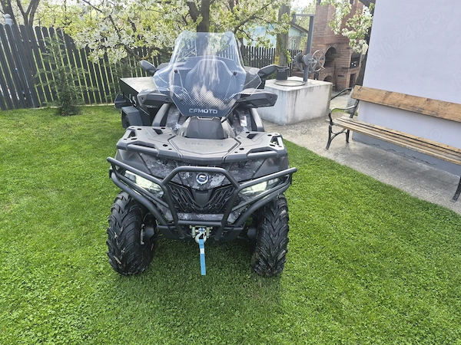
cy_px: 172
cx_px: 230
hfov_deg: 73.9
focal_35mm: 23
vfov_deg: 58.9
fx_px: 306
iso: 50
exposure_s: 1/359
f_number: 1.8
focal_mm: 5.4
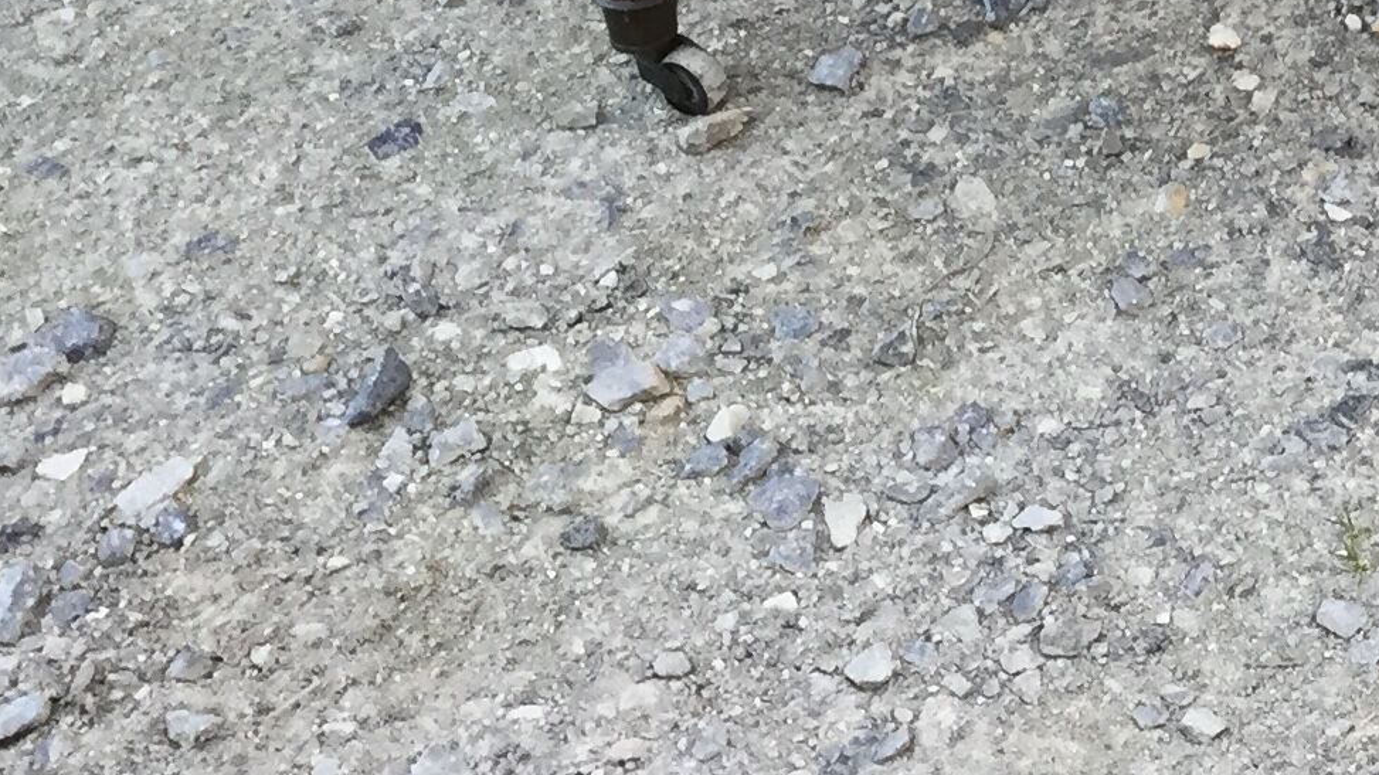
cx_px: 1779
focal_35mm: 106
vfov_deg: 10.3
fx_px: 3875
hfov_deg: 18.8
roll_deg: -1.4
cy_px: -891
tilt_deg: -23.5
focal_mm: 4.15
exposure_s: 1/33
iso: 32
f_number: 2.2
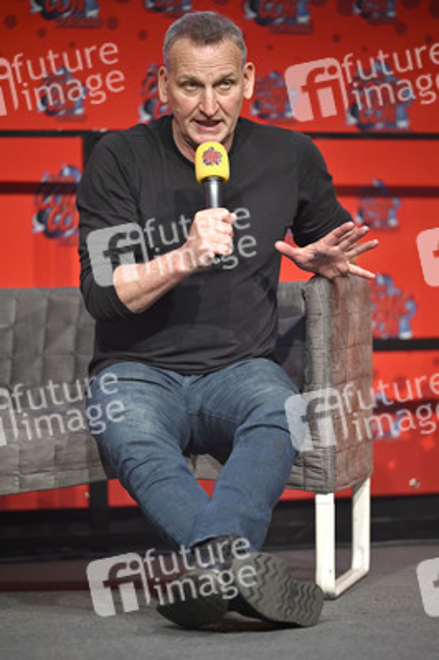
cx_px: 220
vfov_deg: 12.5
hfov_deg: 8.3
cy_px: 330
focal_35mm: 165
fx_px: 3023
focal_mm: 165
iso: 800
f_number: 2.8
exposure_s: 1/320
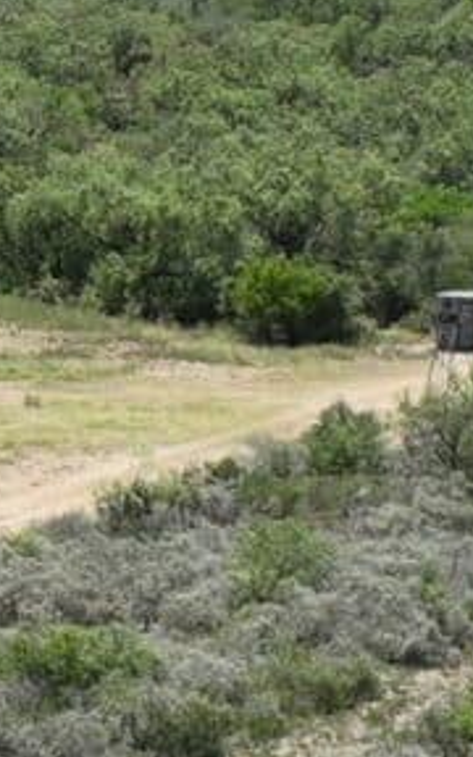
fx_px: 4661
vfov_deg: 9.3
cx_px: -1051
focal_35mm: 226
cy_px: 400
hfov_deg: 5.4
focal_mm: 12.29
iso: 150
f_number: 2.8
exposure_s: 1/120
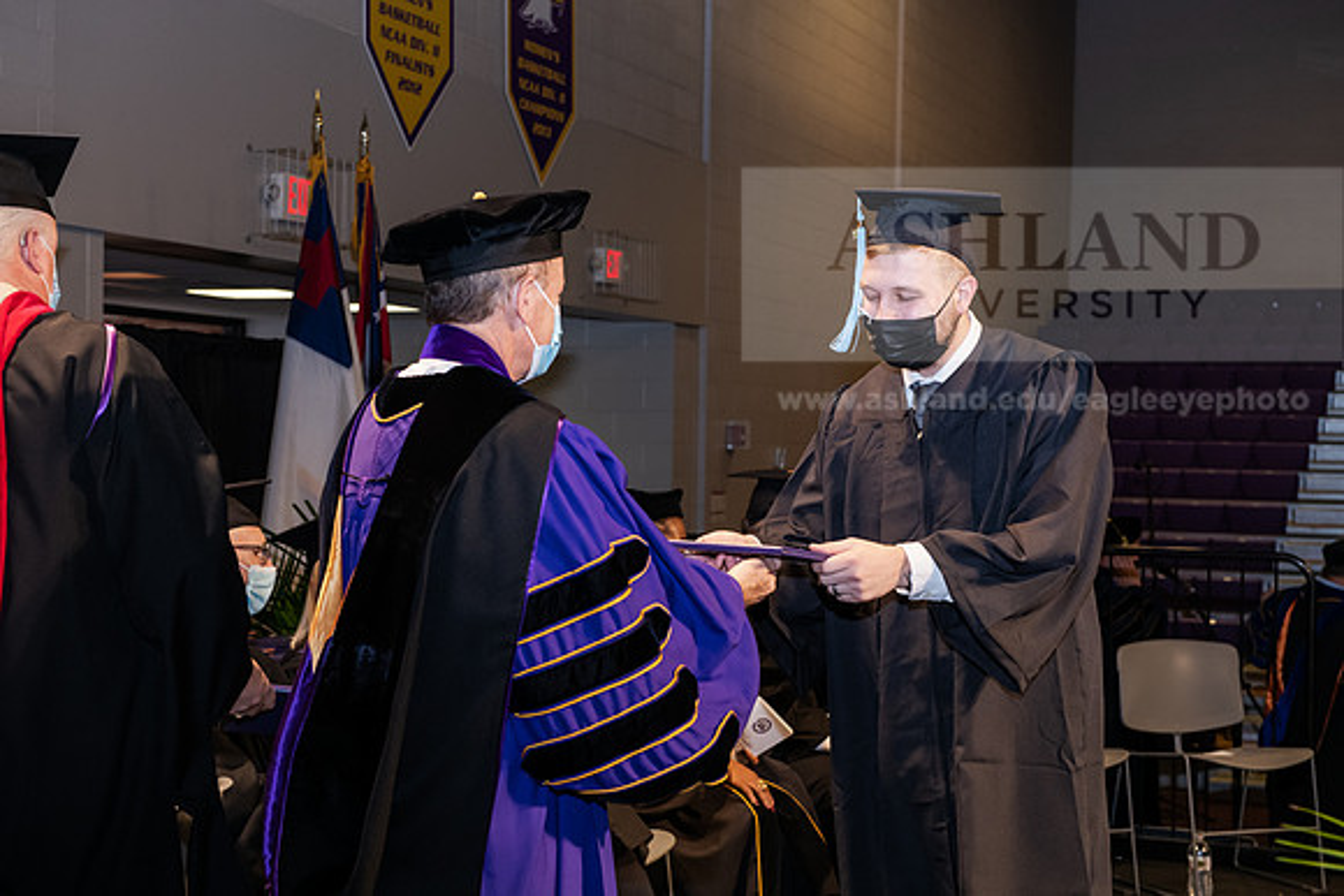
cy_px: 448
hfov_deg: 33.4
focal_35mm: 60
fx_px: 2240
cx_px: 672
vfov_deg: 22.6
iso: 1600
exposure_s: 1/200
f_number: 6.3
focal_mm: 60
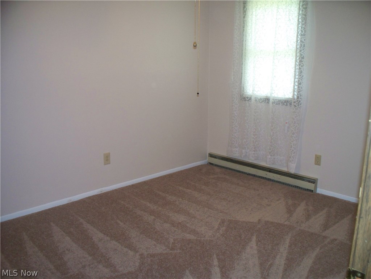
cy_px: 140
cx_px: 186
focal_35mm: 36
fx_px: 386
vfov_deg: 39.7
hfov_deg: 51.4
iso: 200
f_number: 2.8
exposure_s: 1/30
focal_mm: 7.54
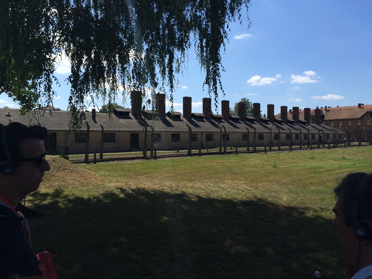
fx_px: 312
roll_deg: +1.9
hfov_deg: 61.7
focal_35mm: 29
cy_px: 140
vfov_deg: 48.2
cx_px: 186
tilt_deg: +2.0
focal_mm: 4.15
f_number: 2.2
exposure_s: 1/2740
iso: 32
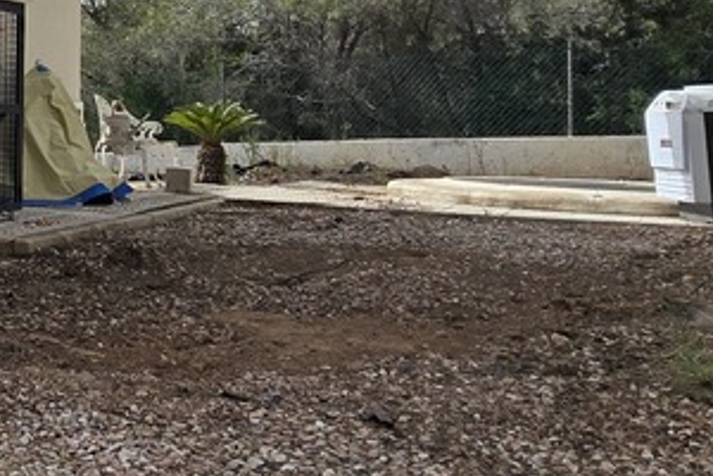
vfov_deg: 24.4
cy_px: 50
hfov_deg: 28.1
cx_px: -285
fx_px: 1069
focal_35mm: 54
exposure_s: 1/2296
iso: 50
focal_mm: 2.2
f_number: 2.2
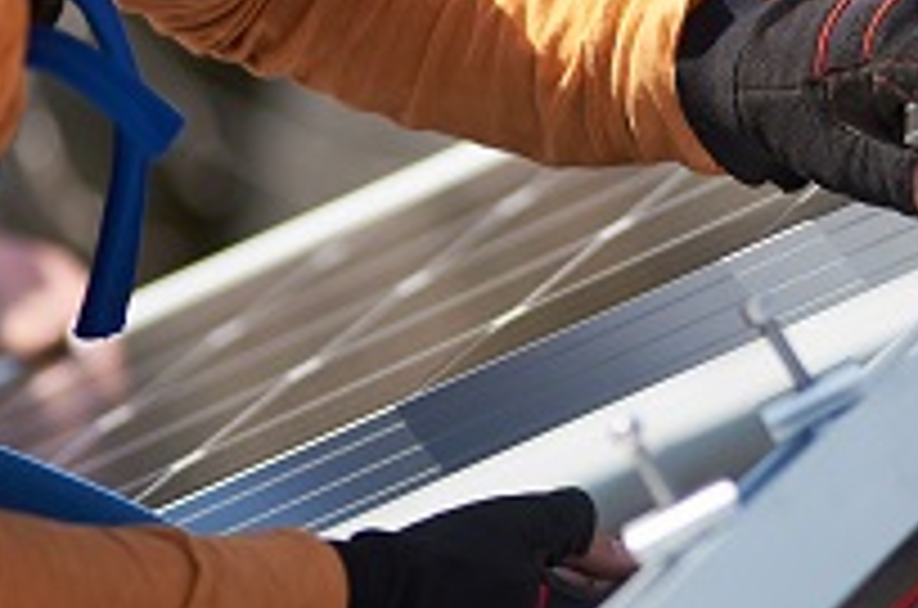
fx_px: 10202
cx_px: 844
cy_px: 189
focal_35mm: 401
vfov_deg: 3.4
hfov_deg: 5.1
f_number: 2.8
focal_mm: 155
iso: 100
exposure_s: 1/2500
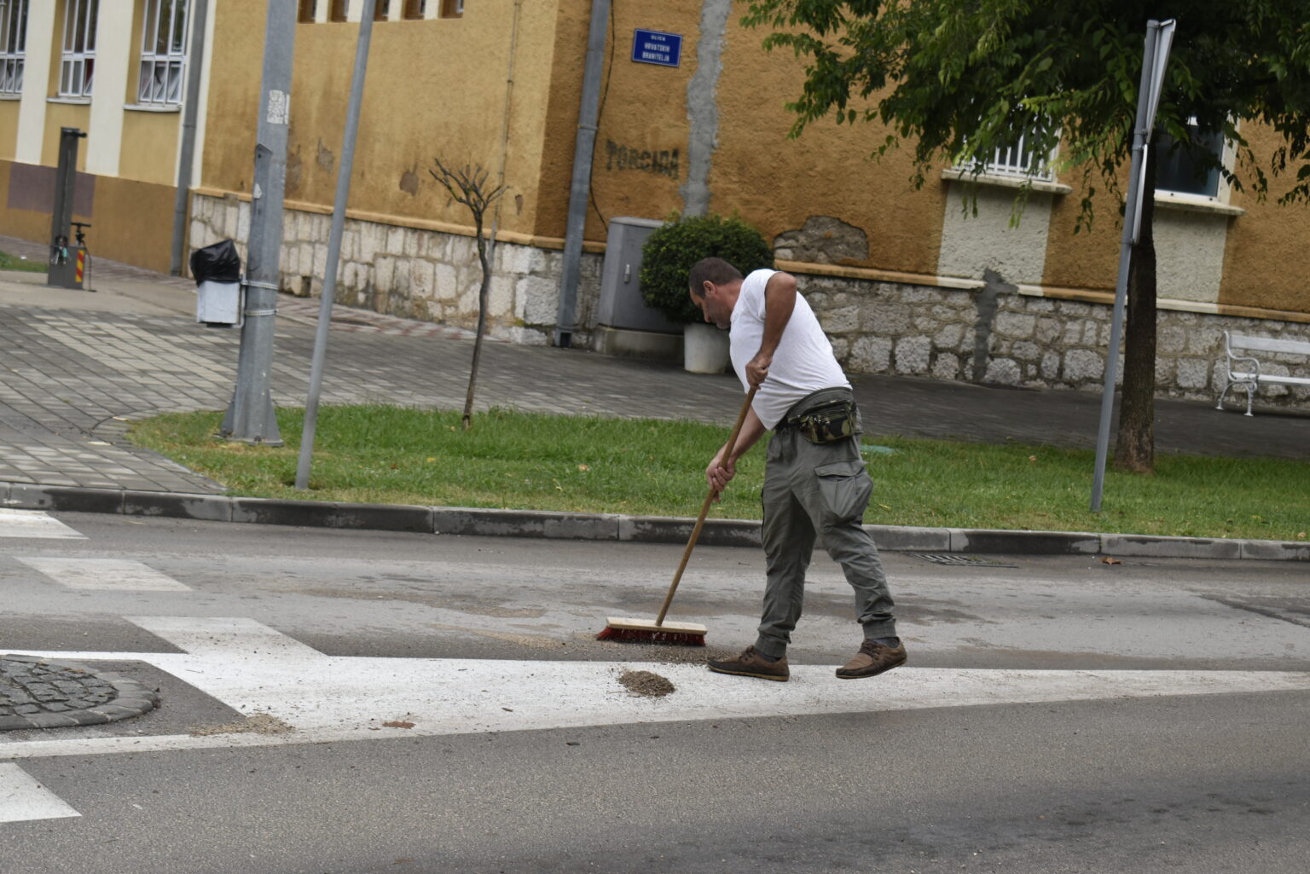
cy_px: 437
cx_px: 655
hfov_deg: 29.2
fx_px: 2511
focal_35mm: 69
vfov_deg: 19.7
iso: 200
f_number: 6.3
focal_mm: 46
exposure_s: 1/250
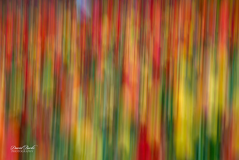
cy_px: 80
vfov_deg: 13.8
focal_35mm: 99
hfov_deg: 20.6
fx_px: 657
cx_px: 120
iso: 80
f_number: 20
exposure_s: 1/15
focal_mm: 99
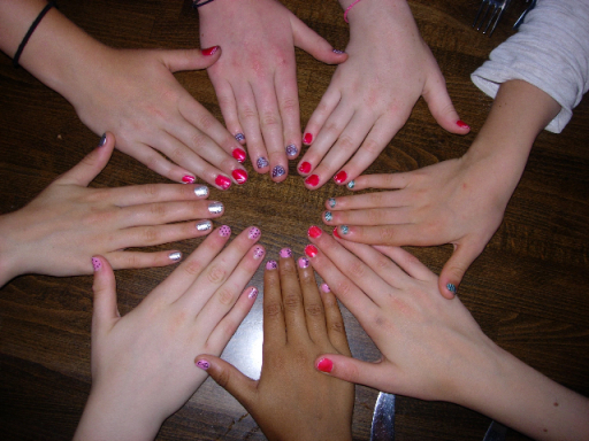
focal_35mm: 38
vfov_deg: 37.7
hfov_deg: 49.0
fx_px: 647
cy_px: 220
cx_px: 294
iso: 79
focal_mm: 7.8
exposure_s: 1/64
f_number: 2.8
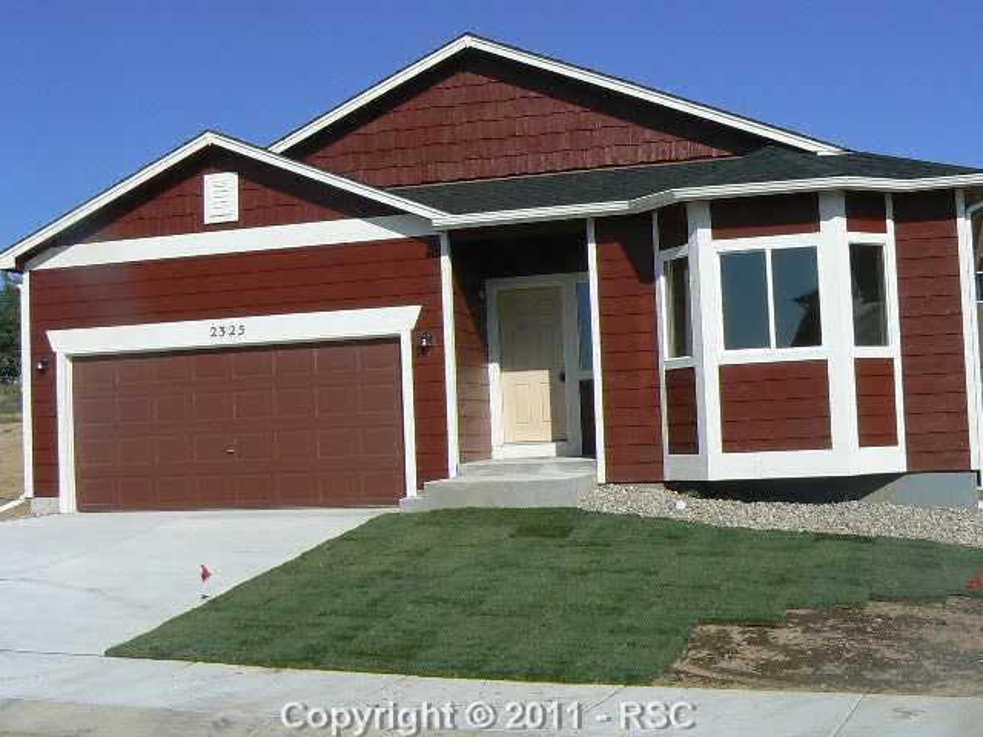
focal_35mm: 50
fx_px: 1420
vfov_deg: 29.1
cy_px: 368
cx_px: 492
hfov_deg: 38.2
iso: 80
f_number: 8
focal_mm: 6.1
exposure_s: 1/500
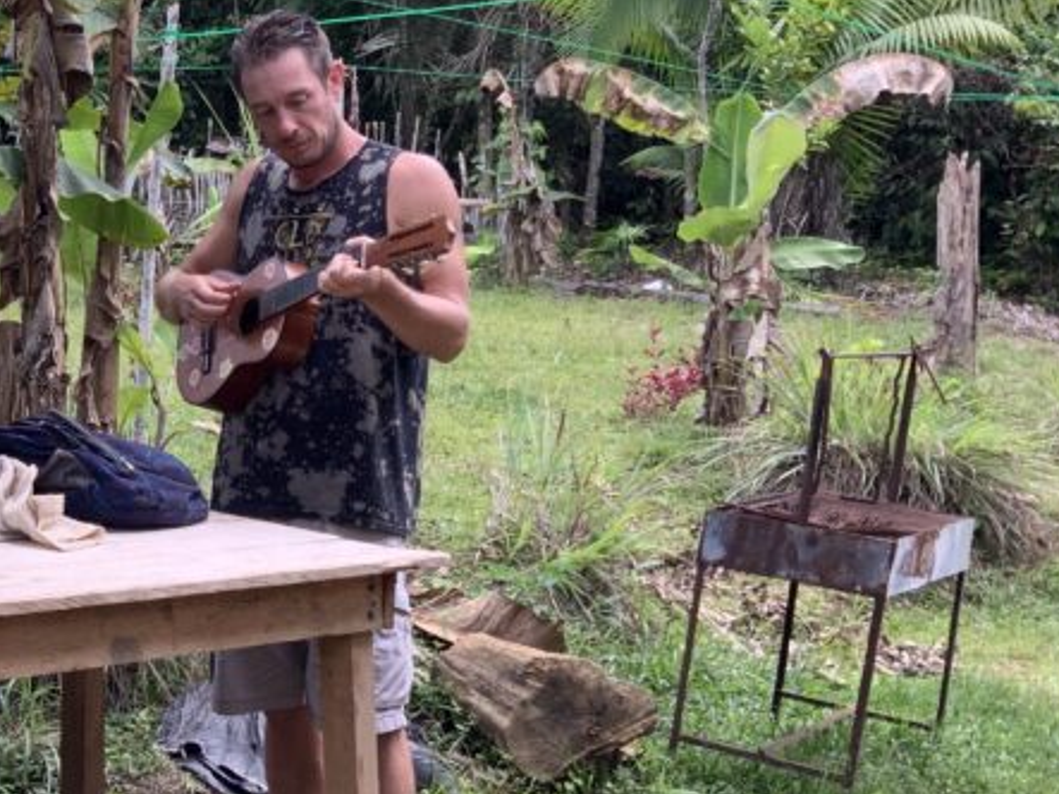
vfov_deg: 21.9
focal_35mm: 67
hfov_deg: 26.5
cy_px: 416
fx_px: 2049
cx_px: -134
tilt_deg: -4.3
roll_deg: -1.1
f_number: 1.8
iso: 16
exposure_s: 1/198
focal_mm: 3
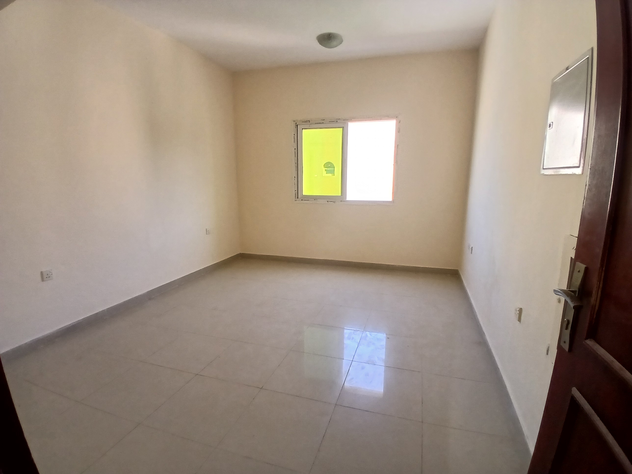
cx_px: 316
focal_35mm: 17
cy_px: 237
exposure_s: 1/50
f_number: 2.2
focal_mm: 1.4
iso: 64
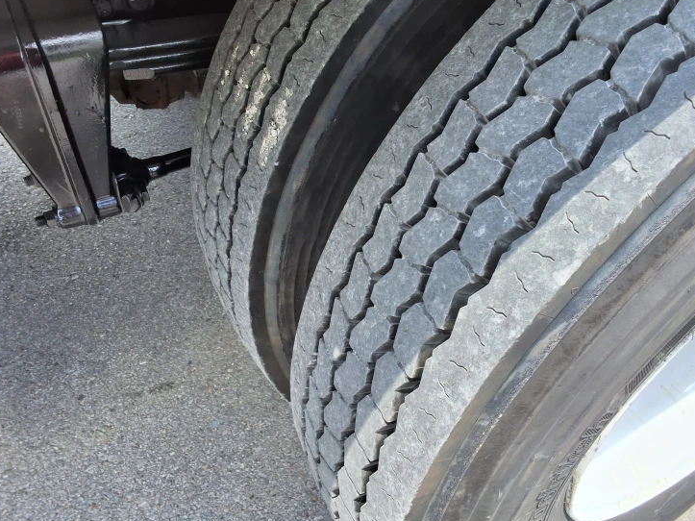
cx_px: 371
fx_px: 622
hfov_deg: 58.3
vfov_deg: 45.4
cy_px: 266
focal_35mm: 31
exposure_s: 1/357
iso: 32
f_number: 1.9
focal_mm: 2.91
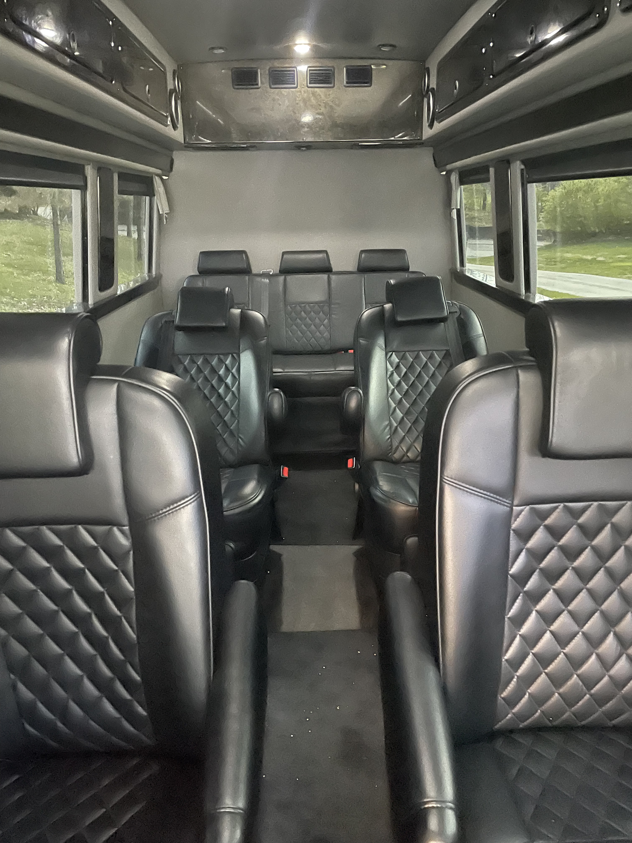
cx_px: 316
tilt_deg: -24.9
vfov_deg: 67.3
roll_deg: +2.7
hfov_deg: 53.1
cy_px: 422
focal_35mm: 26
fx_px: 633
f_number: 1.6
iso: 1000
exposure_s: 1/20
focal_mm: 4.2
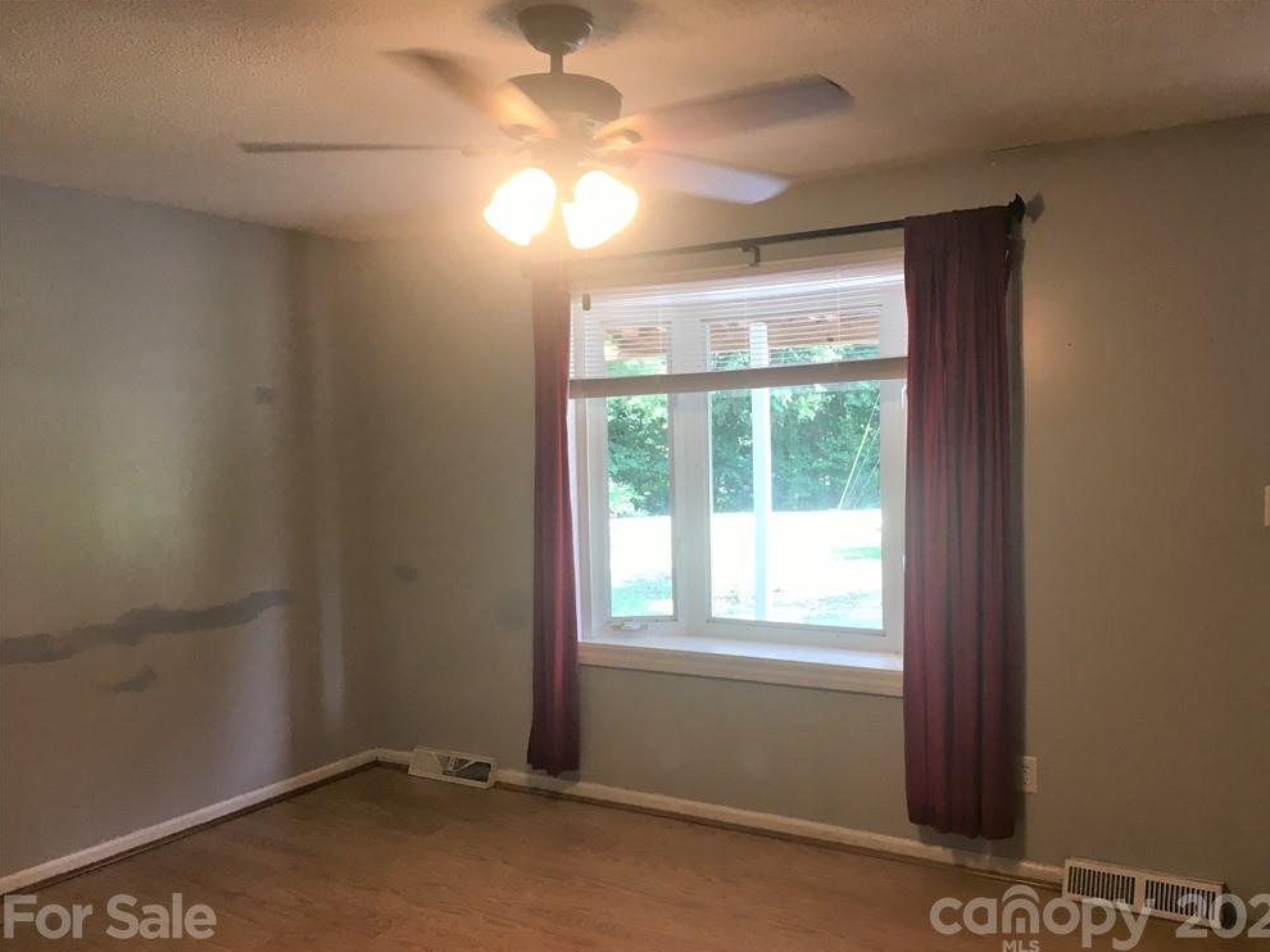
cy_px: 486
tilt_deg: -3.2
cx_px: 654
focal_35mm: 30
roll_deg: +1.3
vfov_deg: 46.8
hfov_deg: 60.0
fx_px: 1100
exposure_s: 1/30
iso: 25
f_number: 2.2
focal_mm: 4.15
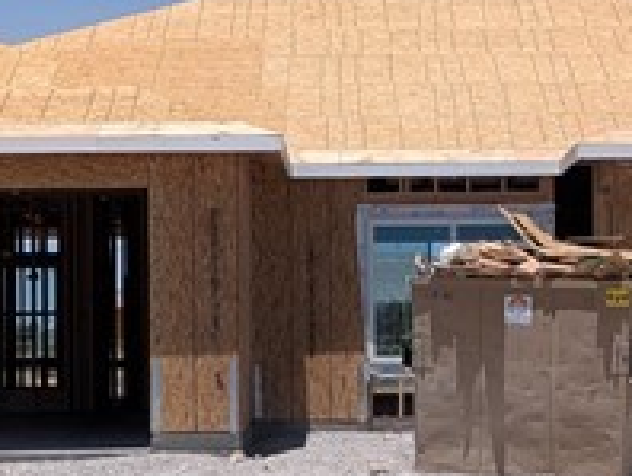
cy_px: 307
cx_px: 397
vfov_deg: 12.0
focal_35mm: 124
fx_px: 2267
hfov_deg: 15.9
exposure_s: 1/2519
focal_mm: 6.9
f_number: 1.68
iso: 23
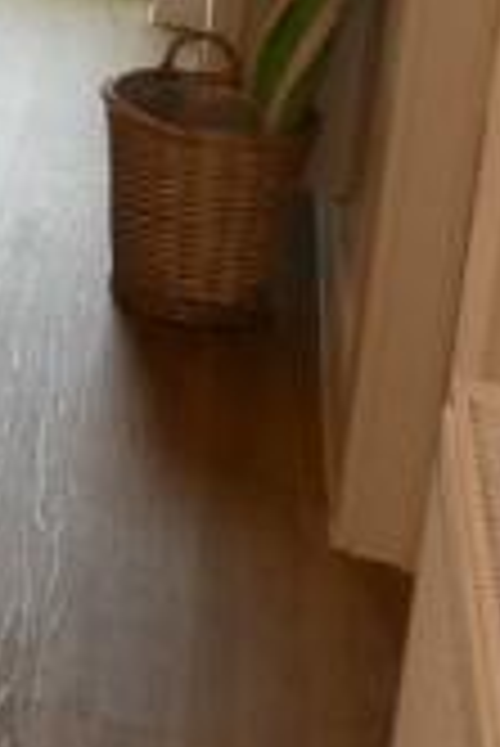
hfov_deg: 8.9
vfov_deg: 15.1
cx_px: -968
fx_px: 2661
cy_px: -297
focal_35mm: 128
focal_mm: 3.6
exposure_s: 1/60
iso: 125
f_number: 2.8
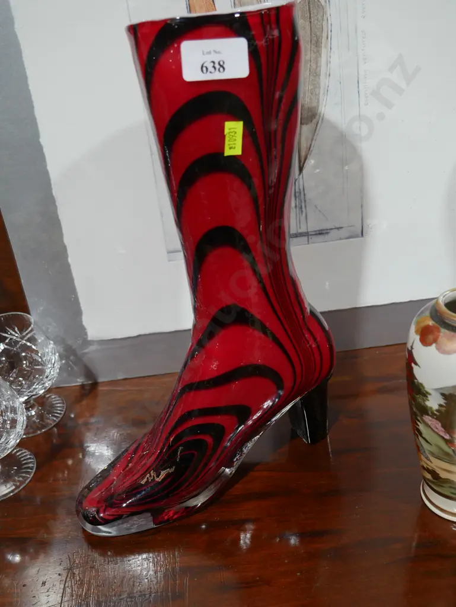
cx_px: 228
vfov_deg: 49.0
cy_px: 304
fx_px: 667
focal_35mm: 38
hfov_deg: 37.8
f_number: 4.1
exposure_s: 1/60
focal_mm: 19
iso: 400
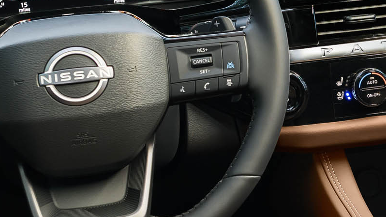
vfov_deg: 13.1
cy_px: 43
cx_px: 335
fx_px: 942
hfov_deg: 22.7
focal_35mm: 92
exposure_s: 1/20
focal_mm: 20
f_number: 5
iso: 1000
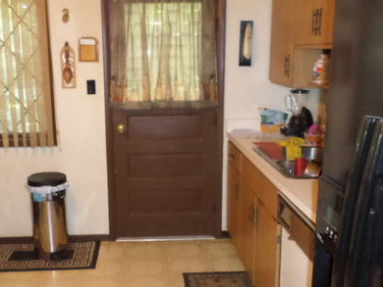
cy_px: 165
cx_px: 153
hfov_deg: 45.5
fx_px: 454
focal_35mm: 41
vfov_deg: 35.1
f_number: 2.5
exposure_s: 1/30
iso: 400
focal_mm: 4.5
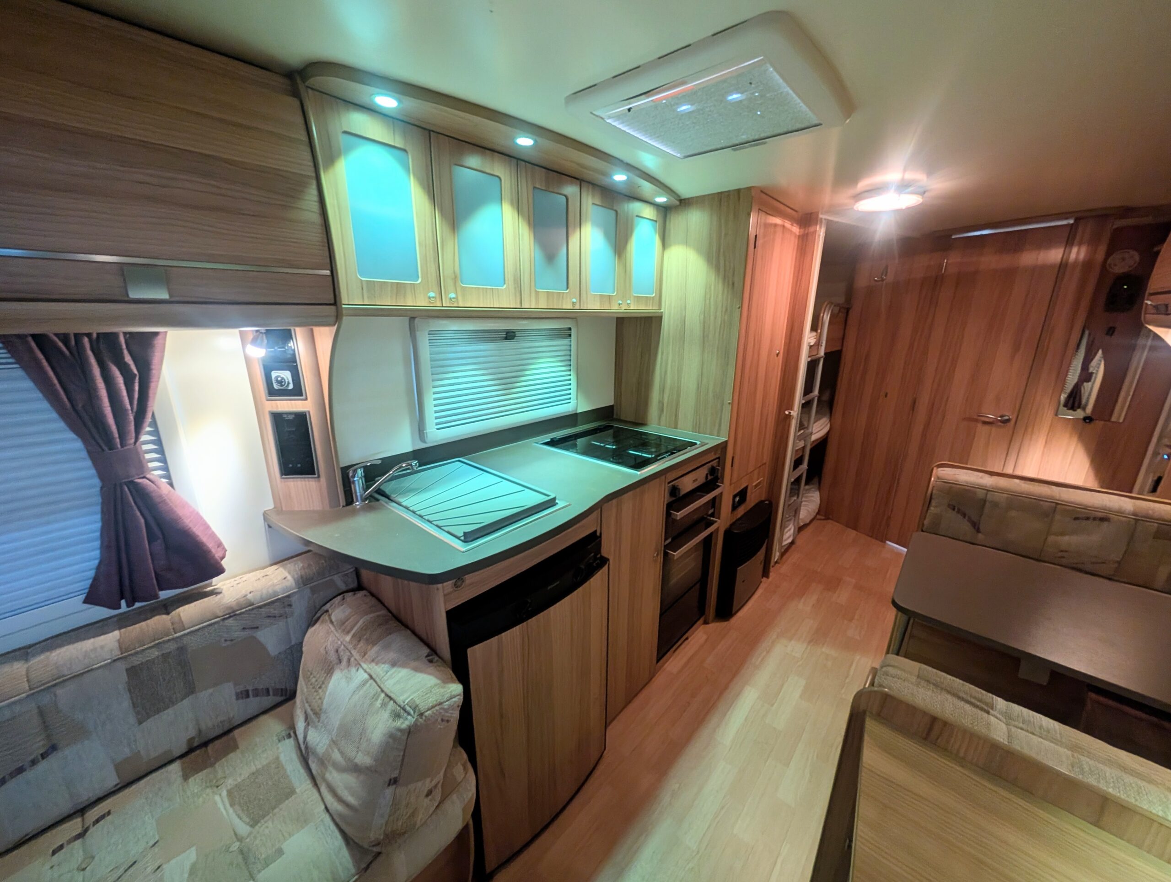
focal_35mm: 12
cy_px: 441
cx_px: 586
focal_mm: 2.02
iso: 160
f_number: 1.7
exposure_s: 1/28.7
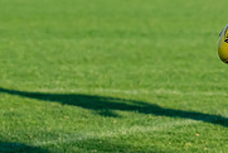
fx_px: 5045
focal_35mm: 796
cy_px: -9
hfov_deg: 2.6
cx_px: 205
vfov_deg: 1.7
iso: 800
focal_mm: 220
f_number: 5.6
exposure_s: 1/1600
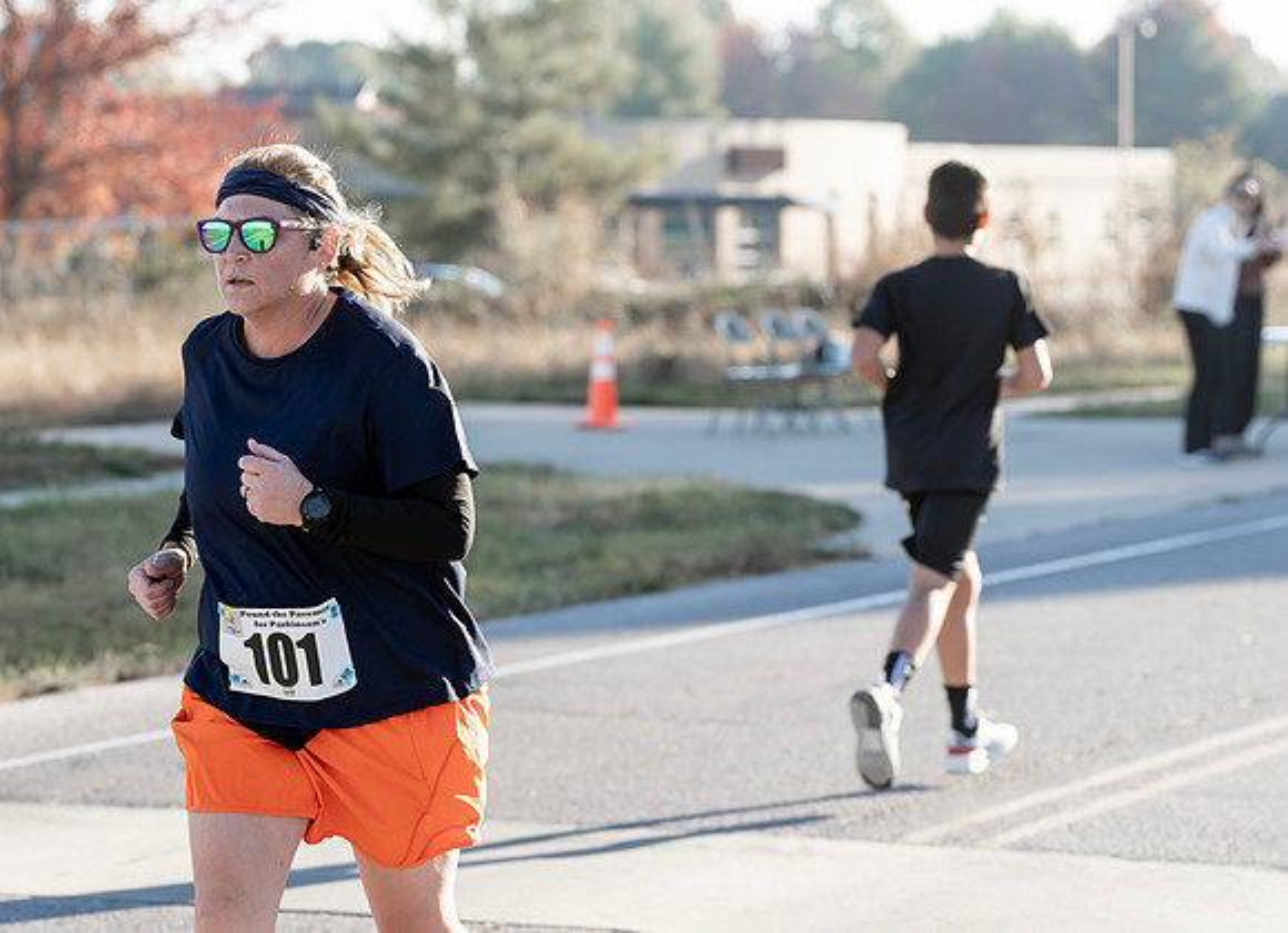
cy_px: 263
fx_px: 4896
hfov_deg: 14.9
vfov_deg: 10.9
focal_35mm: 133
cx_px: 293
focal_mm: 70
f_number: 2.8
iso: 100
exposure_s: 1/500
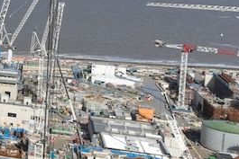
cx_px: -263
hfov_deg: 16.5
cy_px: -7
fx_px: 578
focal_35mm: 87
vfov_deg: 15.4
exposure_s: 1/100
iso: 800
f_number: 5
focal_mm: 18
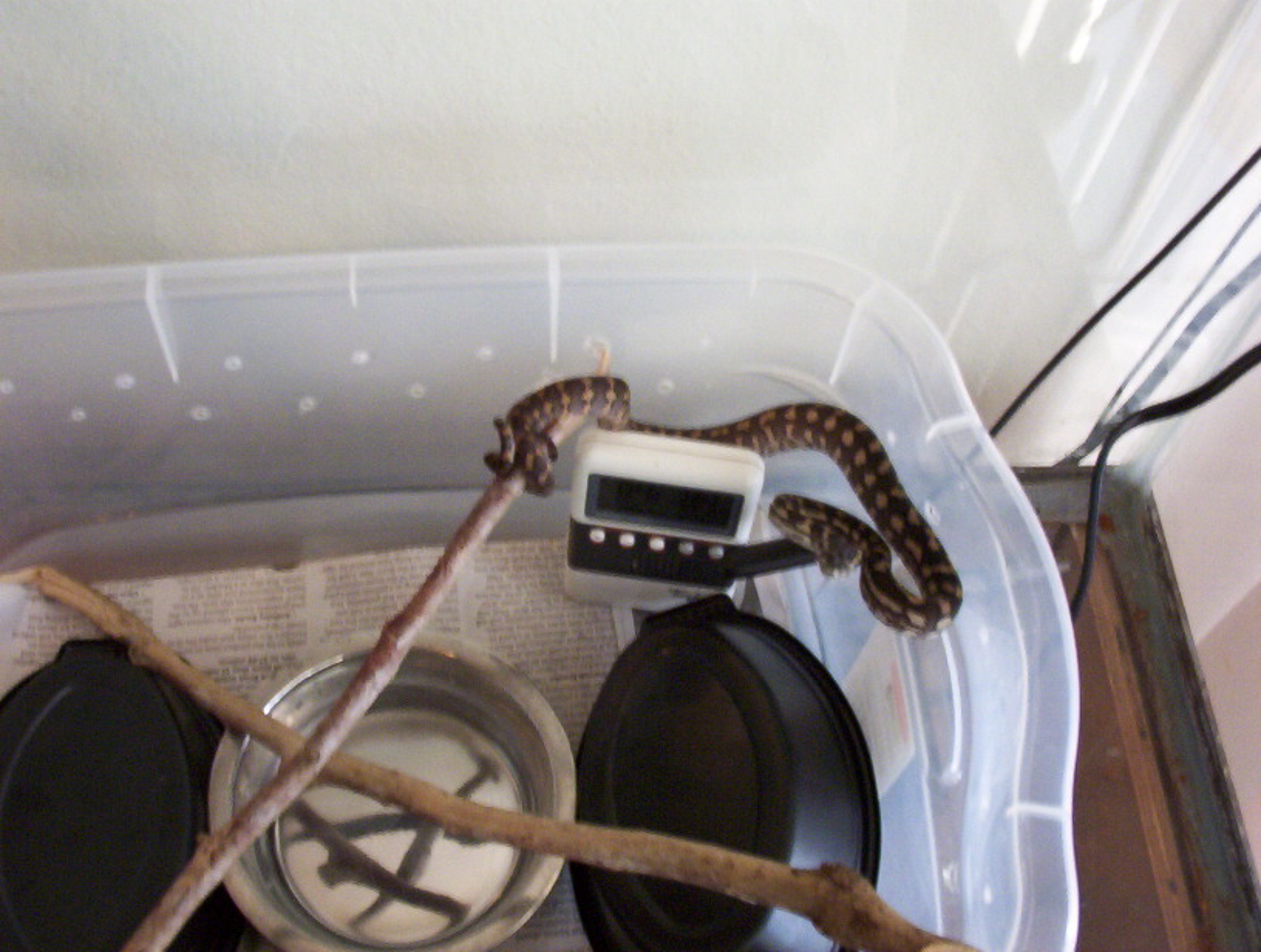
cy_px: 476
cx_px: 630
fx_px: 1424
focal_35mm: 39
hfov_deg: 47.8
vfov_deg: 37.0
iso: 200
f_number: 4.5
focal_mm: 6
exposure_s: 1/8
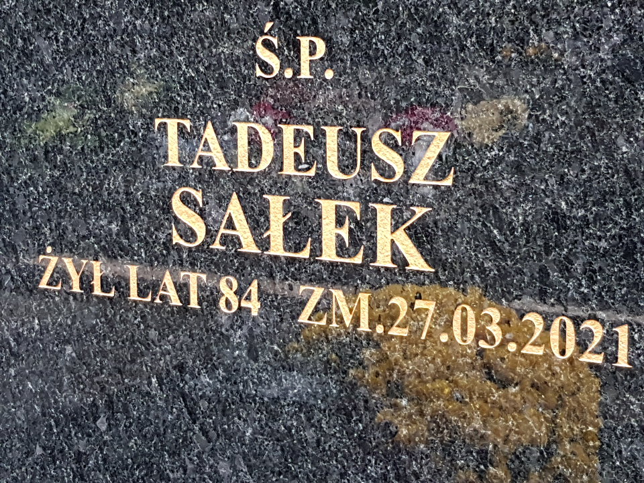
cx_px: 322
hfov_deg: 67.3
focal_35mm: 26
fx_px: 484
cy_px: 242
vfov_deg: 53.1
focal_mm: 4.2
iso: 160
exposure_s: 1/50
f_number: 1.7
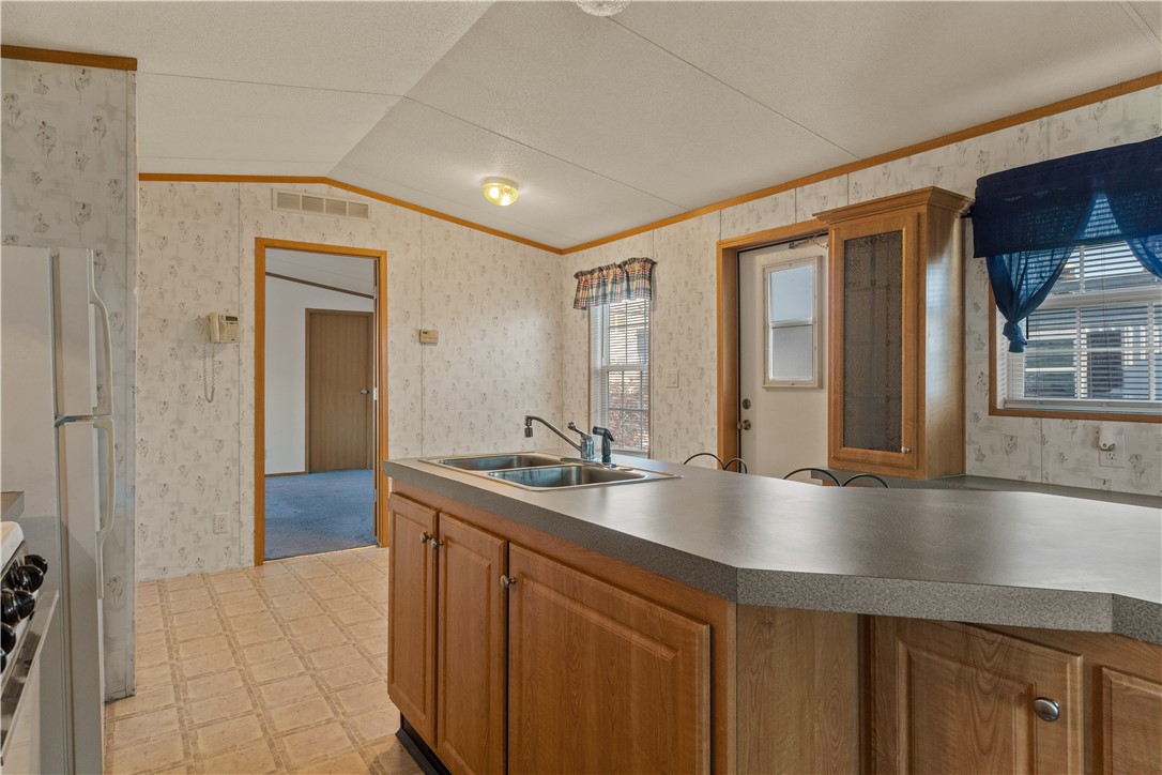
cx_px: 581
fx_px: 629
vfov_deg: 63.2
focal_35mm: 20
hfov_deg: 85.4
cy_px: 388
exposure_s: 1/8
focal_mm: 13
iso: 320
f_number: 8
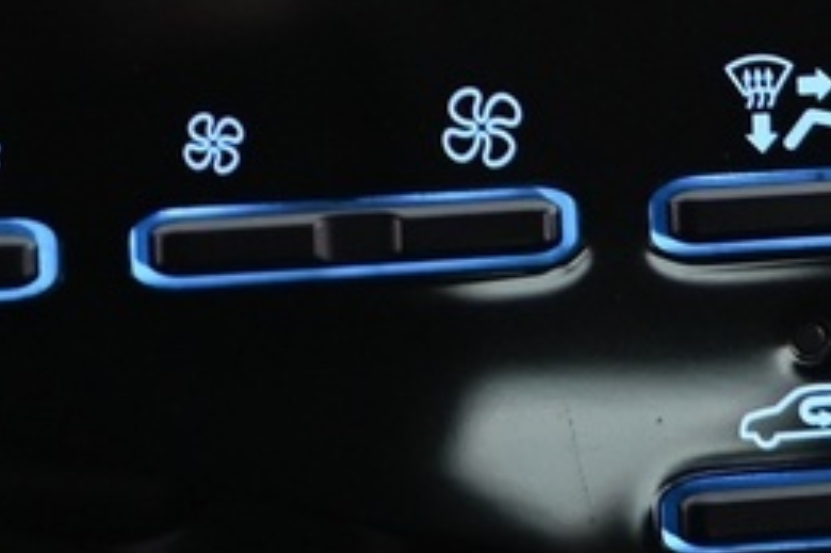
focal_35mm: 194
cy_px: -563
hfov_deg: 10.6
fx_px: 4475
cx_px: 96
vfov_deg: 6.8
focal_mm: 31
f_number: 4
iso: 2000
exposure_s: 1/20
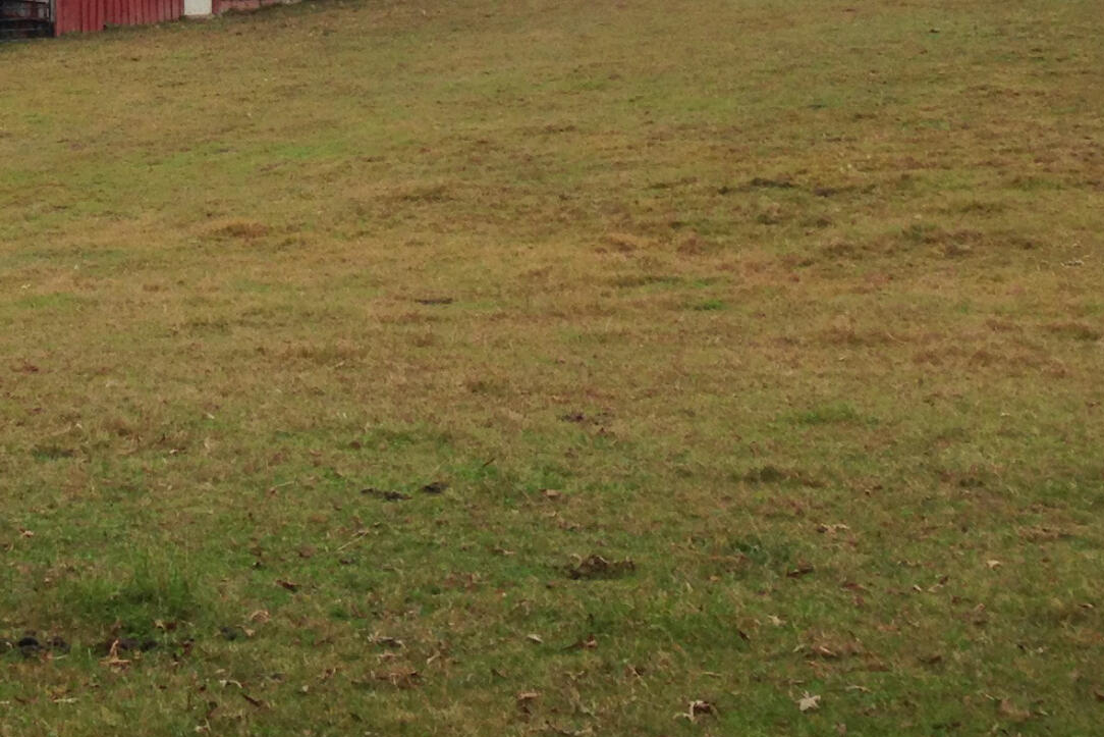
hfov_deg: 20.8
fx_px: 2914
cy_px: -207
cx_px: 12
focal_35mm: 95
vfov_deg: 13.9
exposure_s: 1/596
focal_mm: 4.12
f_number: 2.4
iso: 50
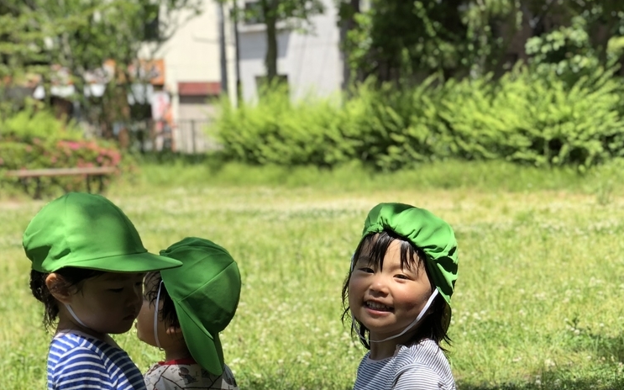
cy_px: 436
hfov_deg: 23.3
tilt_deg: -12.5
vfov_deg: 14.3
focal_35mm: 89
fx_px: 1513
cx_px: 296
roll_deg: +0.2
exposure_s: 1/362
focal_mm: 6
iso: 16
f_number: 2.4
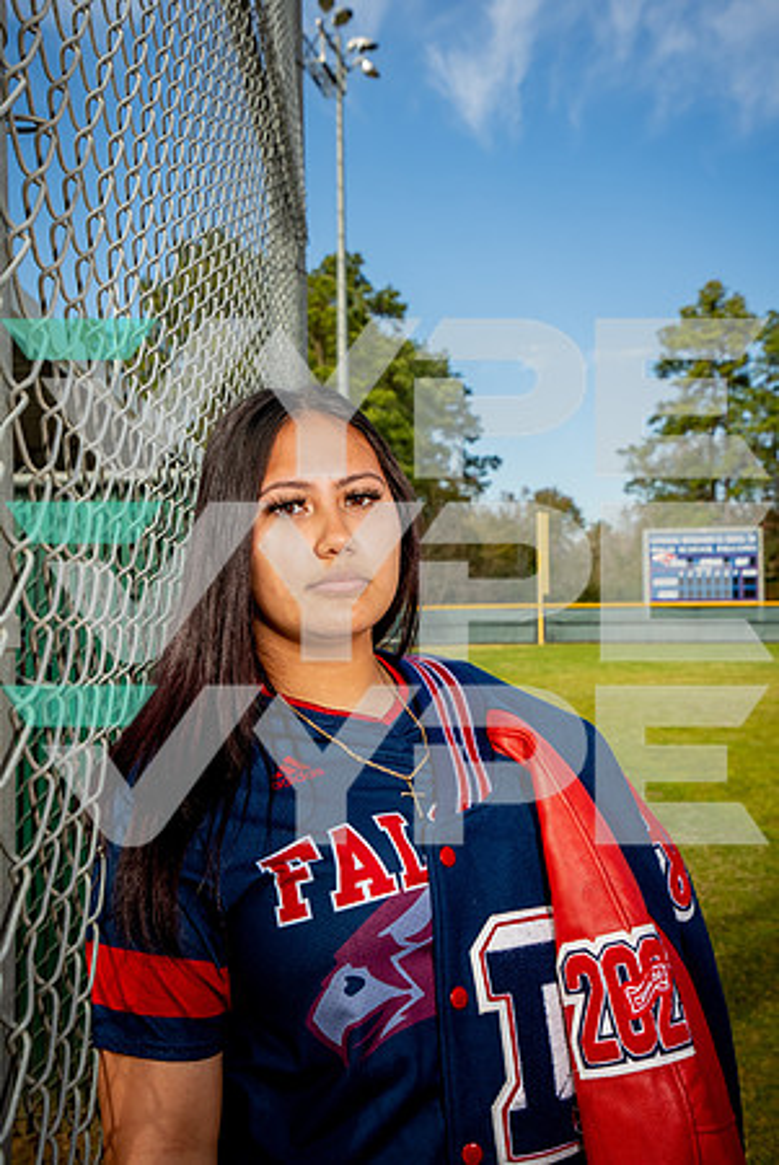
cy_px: 582
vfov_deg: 54.4
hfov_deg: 37.9
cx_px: 390
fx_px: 1133
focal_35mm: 35
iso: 125
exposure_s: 1/320
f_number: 7.1
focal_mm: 35
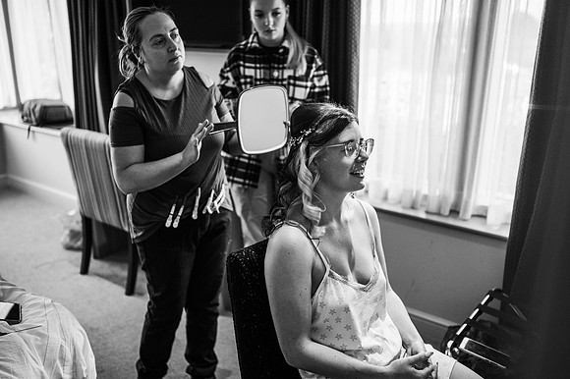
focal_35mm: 35
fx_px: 554
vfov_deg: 37.8
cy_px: 190
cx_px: 285
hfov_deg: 54.5
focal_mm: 35
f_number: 1.8
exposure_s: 1/400
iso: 400
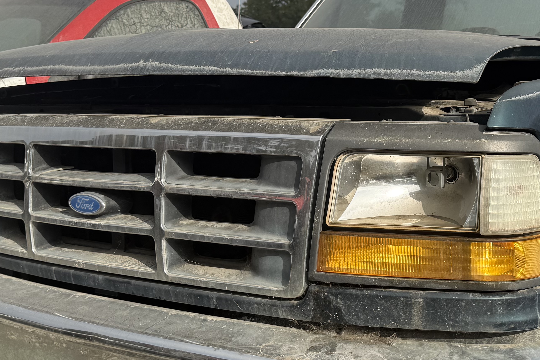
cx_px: 370
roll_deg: -0.2
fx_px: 825
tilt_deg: -3.2
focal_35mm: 55
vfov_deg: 24.6
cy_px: 177
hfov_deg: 35.8
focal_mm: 6.76
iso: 80
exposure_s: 1/4167
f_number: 1.78
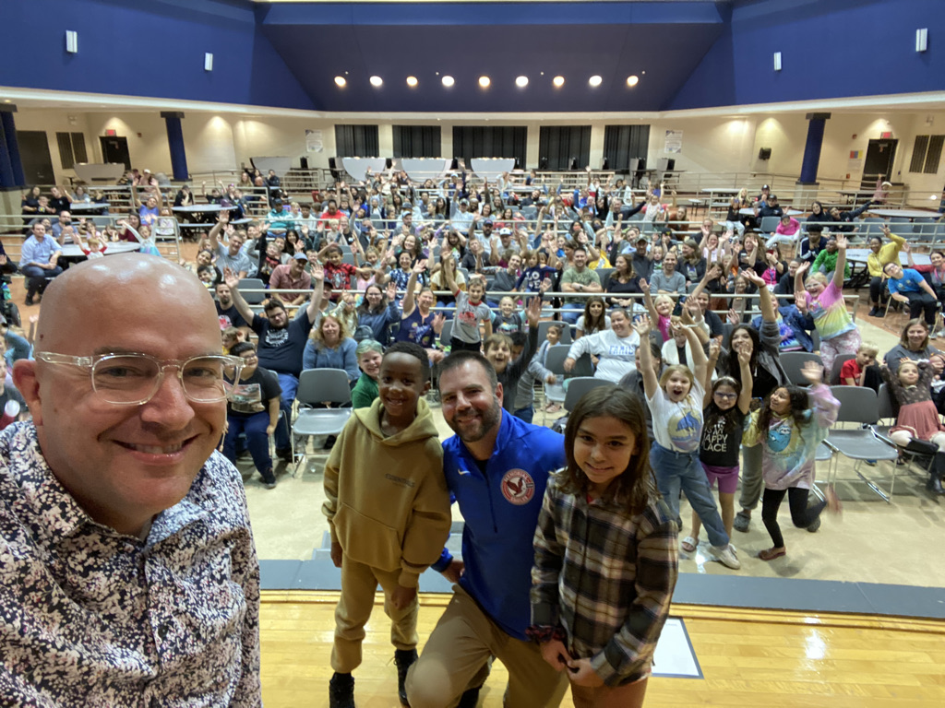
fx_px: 628
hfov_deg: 73.9
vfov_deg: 58.9
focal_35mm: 23
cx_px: 472
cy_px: 354
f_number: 2.2
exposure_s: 1/30
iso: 400
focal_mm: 2.71
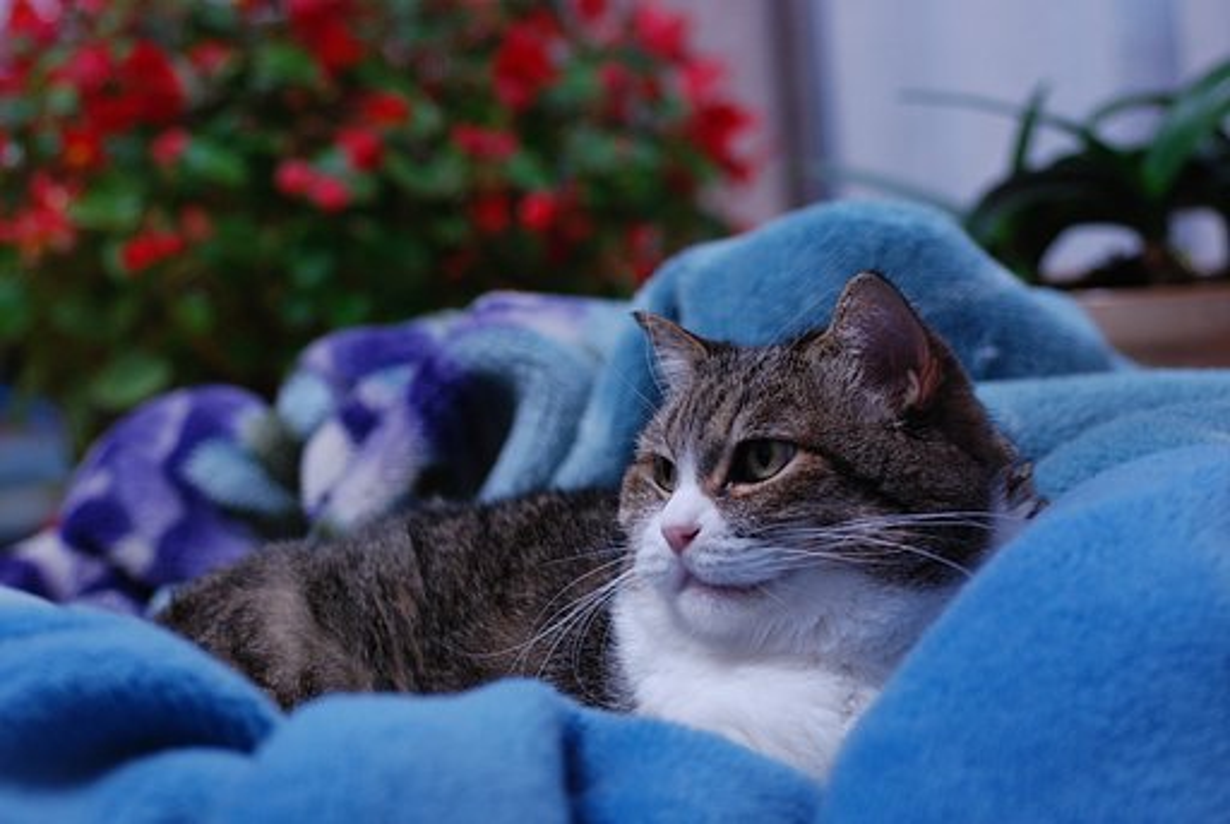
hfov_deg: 22.6
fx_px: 3079
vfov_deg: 15.2
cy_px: 412
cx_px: 615
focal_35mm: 90
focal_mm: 60
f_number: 3.5
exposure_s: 1/25
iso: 500
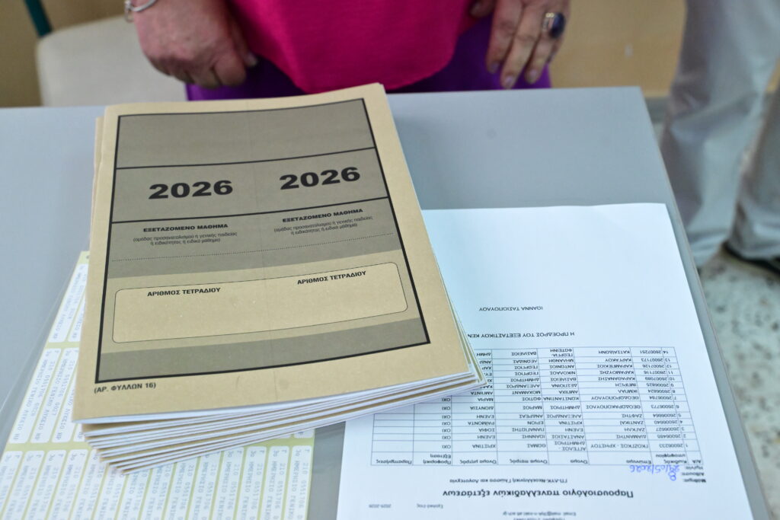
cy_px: 260
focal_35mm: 40
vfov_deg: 33.4
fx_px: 867
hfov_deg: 48.5
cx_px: 390
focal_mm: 40
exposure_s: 1/640
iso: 8000
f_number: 5.6
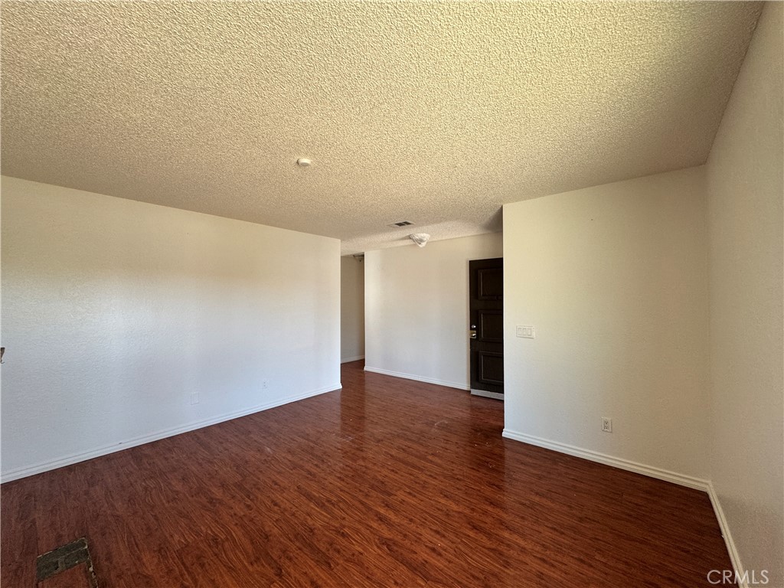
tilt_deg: +1.5
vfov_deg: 85.7
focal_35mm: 14
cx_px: 392
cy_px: 294
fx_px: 317
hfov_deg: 102.1
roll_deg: +0.0
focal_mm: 2.22
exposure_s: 1/99
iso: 125
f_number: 2.2
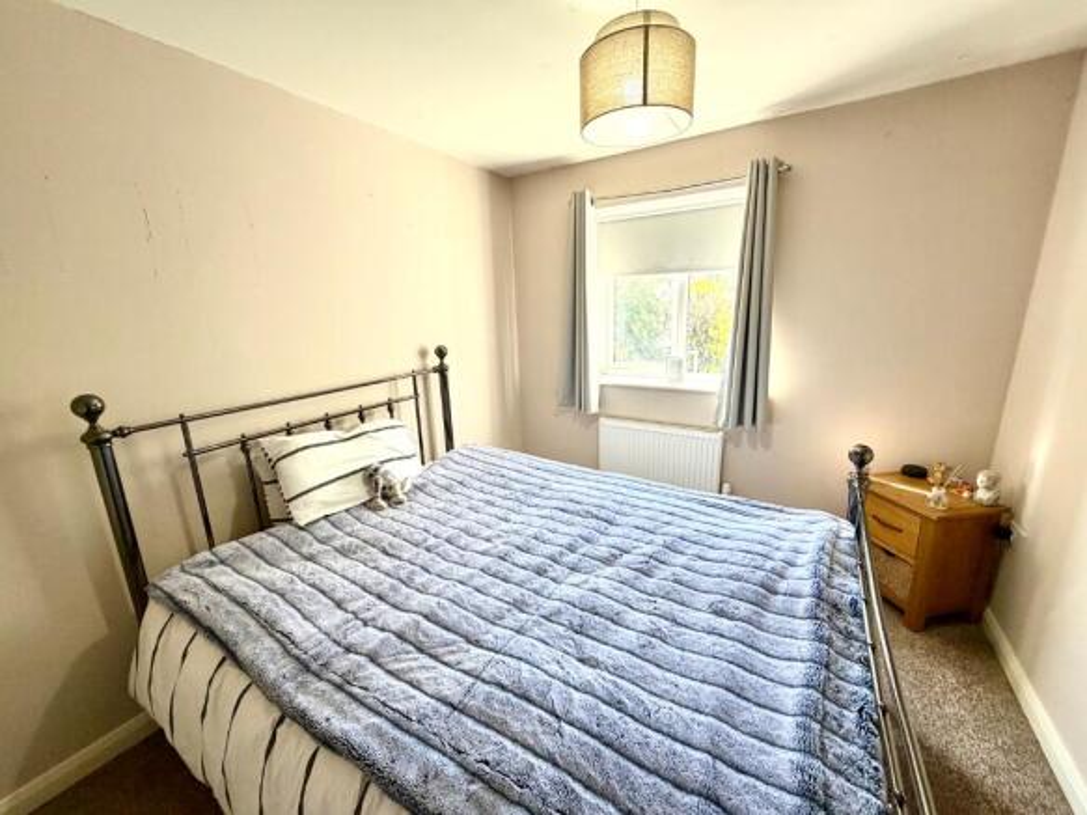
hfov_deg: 102.1
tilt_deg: -11.9
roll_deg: +2.3
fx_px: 440
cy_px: 408
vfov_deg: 85.7
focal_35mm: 14
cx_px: 544
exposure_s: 1/121
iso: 200
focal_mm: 2.22
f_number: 2.2
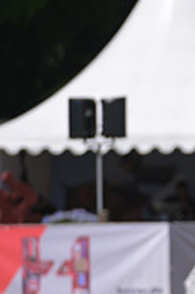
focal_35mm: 1144
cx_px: 370
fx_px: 9328
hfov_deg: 1.2
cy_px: 181
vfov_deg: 1.8
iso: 160
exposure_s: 1/1250
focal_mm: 380
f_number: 5
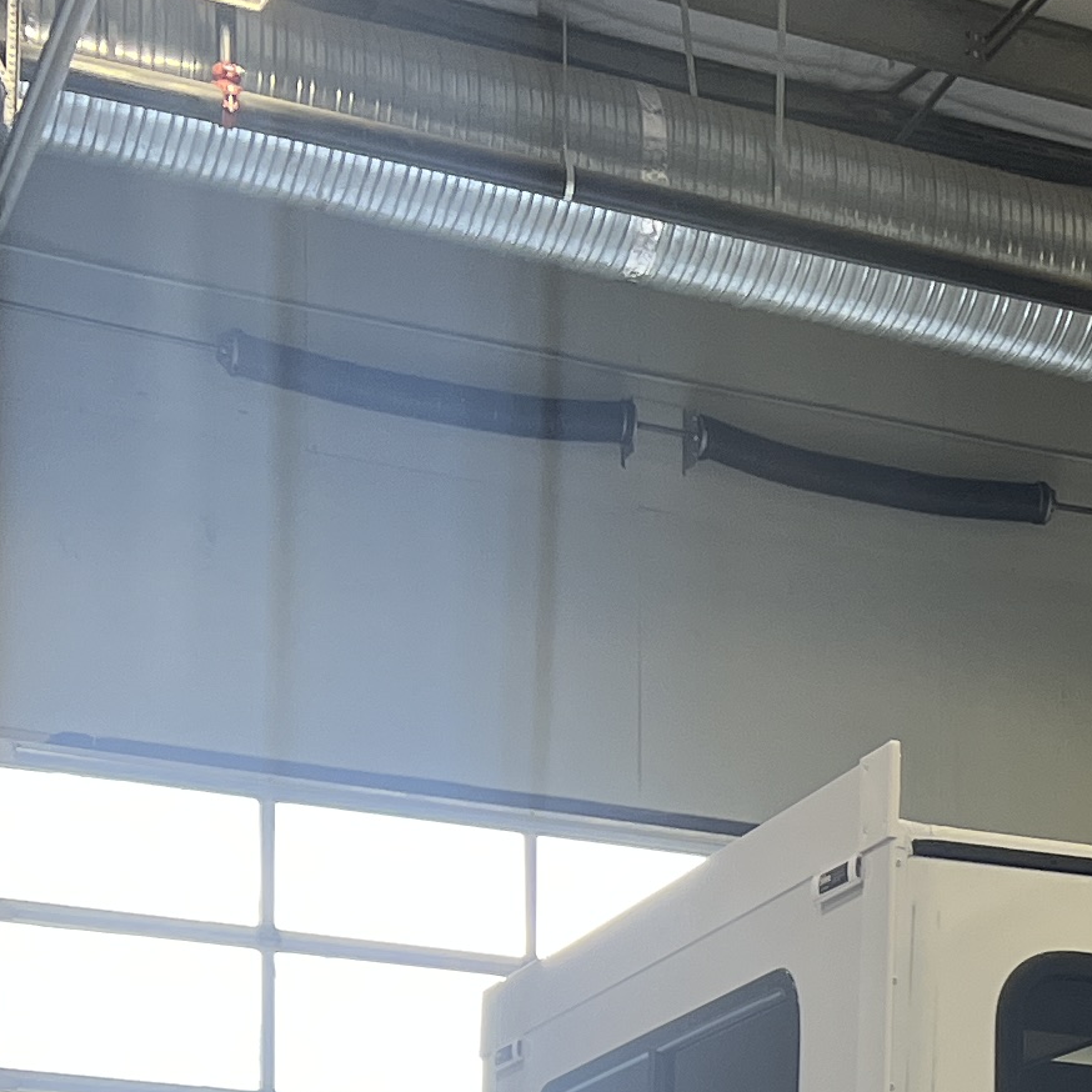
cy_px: 1760
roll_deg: -0.4
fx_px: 3783
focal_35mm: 106
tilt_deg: -1.3
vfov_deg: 14.9
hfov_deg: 14.5
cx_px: 1929
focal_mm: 5.7
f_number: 1.5
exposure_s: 1/120
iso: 80
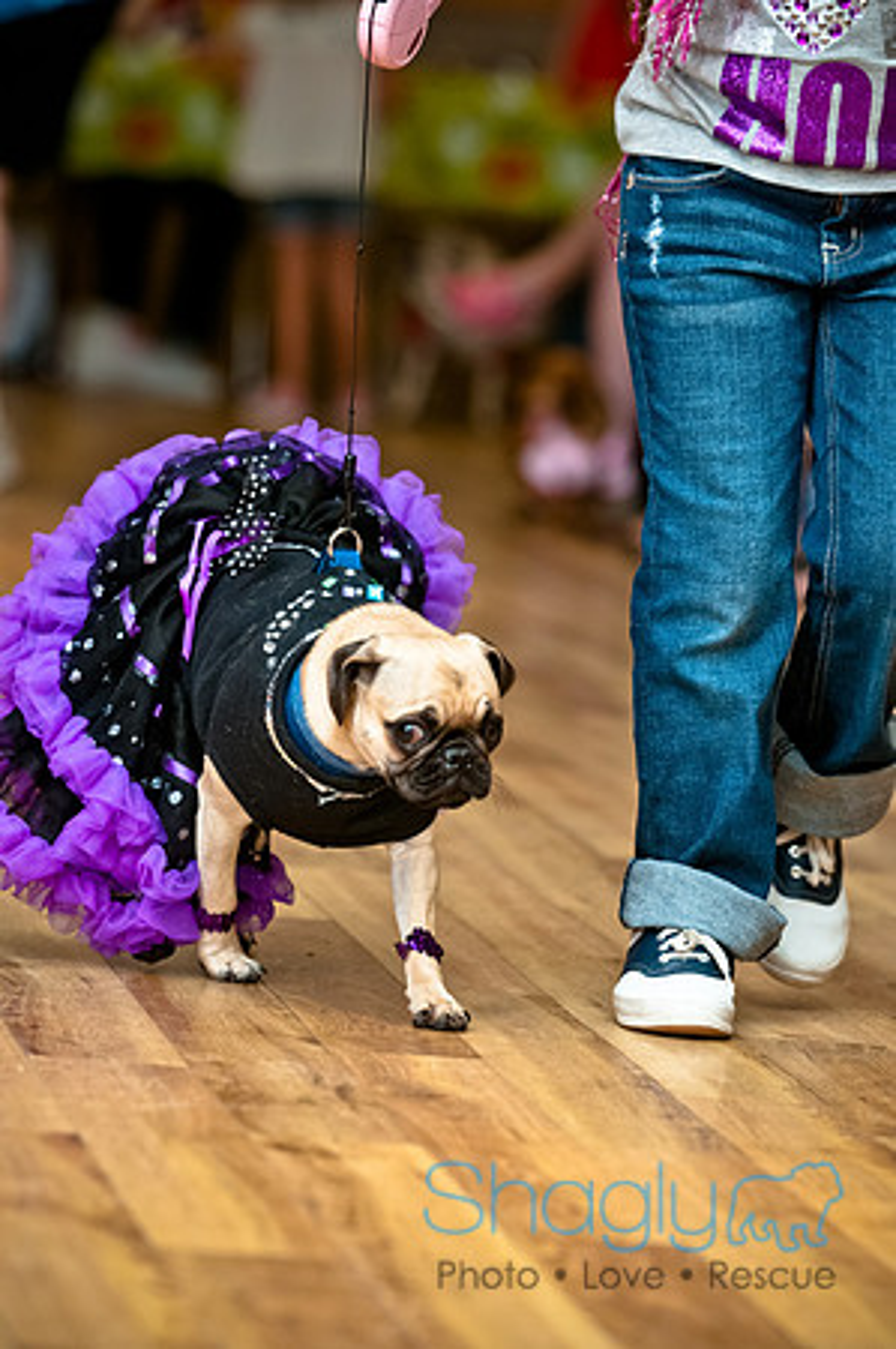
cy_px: 674
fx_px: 7577
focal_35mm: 202
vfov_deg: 10.2
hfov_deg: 6.8
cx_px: 448
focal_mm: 135
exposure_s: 1/200
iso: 200
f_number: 3.5
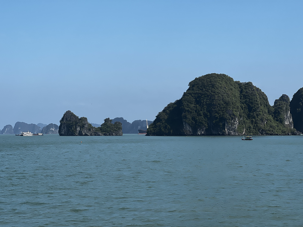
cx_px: 152
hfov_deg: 25.3
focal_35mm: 77
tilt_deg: +2.3
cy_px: 114
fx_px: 674
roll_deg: +0.8
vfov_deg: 19.1
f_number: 2.8
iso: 32
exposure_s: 1/935
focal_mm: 9
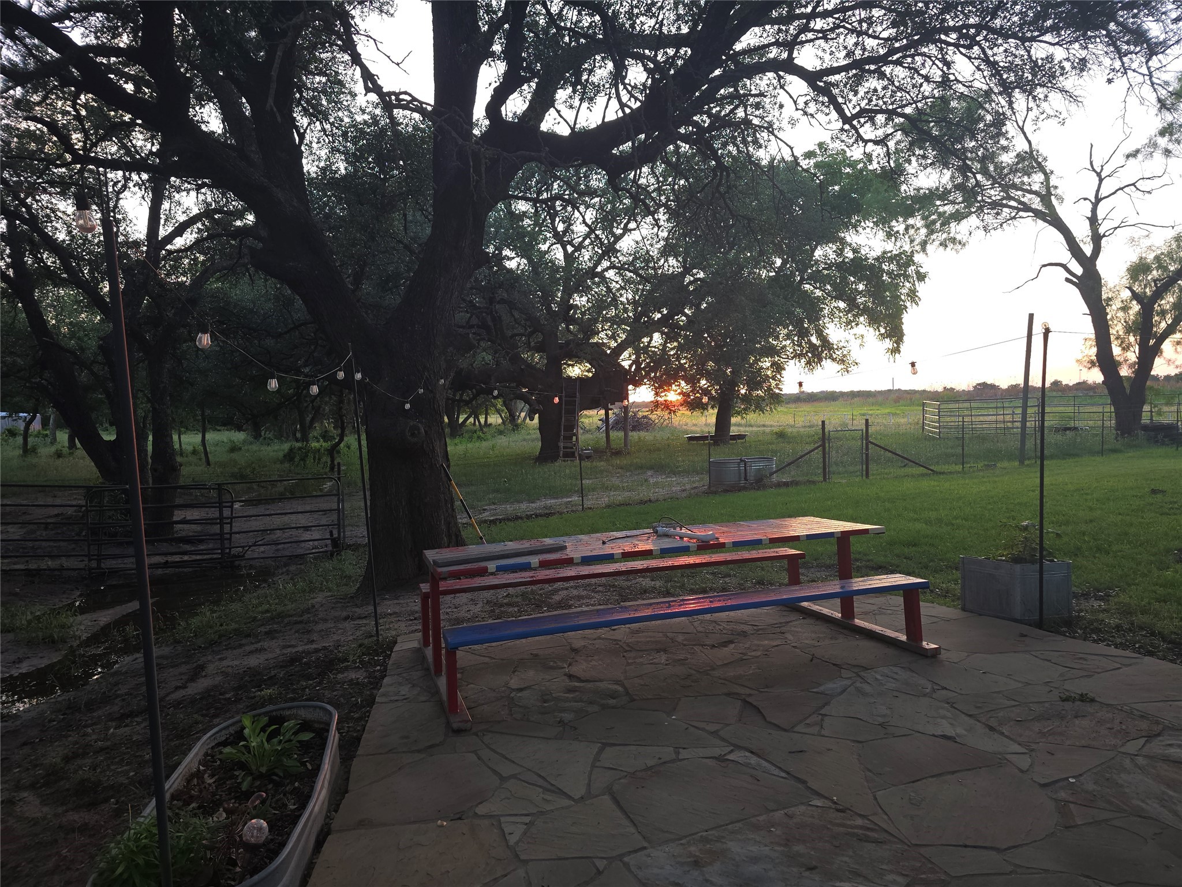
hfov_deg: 73.9
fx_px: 785
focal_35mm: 23
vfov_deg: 58.9
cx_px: 591
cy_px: 444
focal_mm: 6.3
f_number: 1.7
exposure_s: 1/60
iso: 32
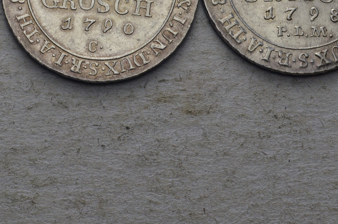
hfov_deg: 16.8
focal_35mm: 122
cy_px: 40
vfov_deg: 11.1
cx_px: 99
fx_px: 1143
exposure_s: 1/250
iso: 400
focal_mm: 42
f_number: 14
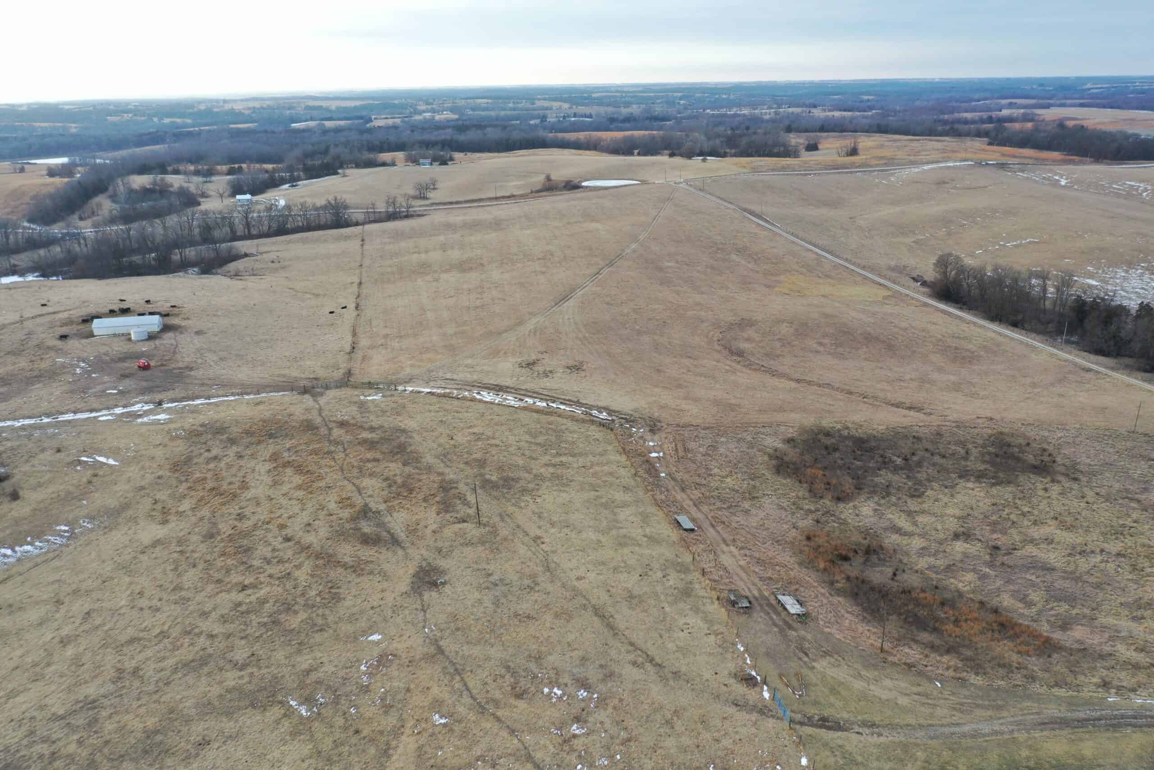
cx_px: 577
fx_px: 898
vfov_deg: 46.4
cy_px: 385
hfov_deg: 65.5
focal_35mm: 28
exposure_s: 1/120
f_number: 4
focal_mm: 10.26
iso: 100
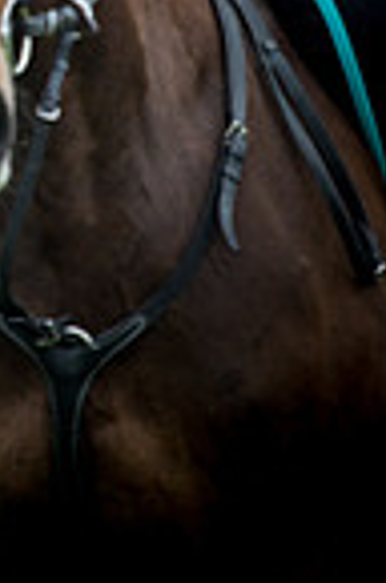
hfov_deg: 1.0
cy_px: -298
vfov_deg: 1.5
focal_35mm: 1400
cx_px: -185
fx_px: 22623
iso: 450
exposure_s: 1/1000
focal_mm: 300
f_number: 4
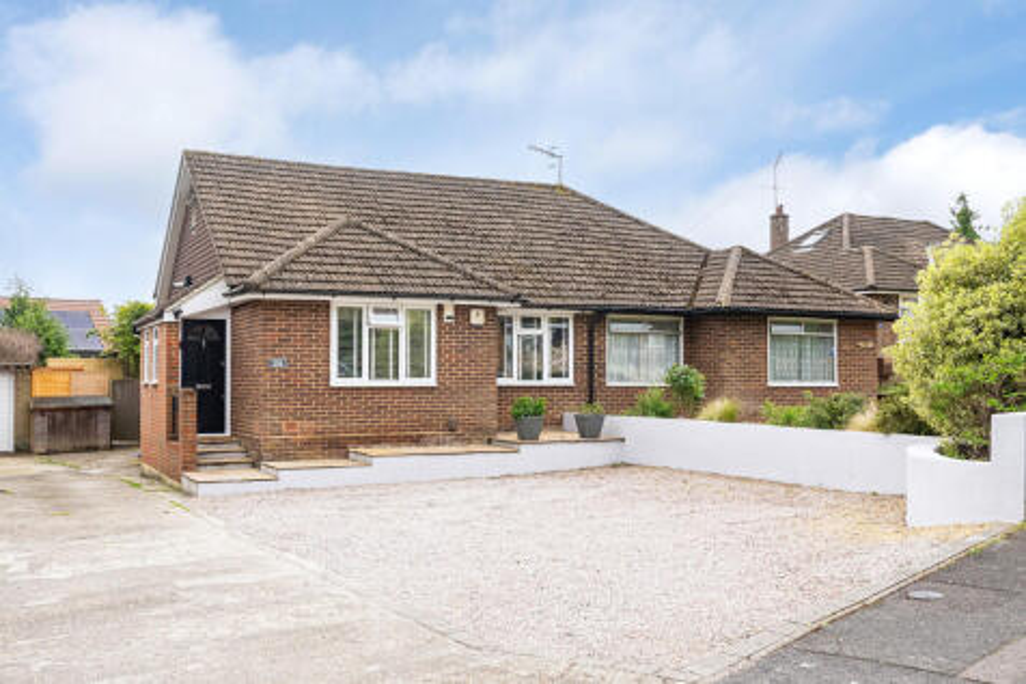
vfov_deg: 37.8
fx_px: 997
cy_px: 342
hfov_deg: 54.5
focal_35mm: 35
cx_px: 513
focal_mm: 35
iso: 2000
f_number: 7.1
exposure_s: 1/1600
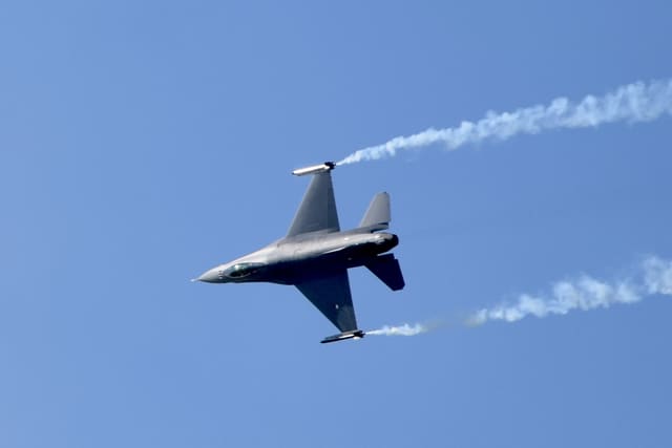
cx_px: 336
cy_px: 224
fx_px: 2940
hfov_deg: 13.0
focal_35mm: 158
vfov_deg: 8.7
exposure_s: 1/800
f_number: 7.1
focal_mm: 105
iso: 200
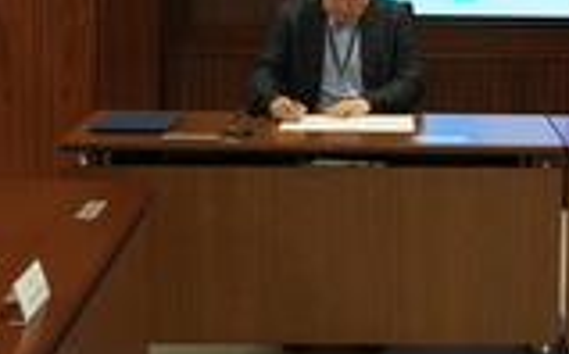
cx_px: 458
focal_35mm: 101
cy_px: 20
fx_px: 1565
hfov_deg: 20.4
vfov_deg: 12.8
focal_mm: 35
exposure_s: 1/160
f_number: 2.8
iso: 1250
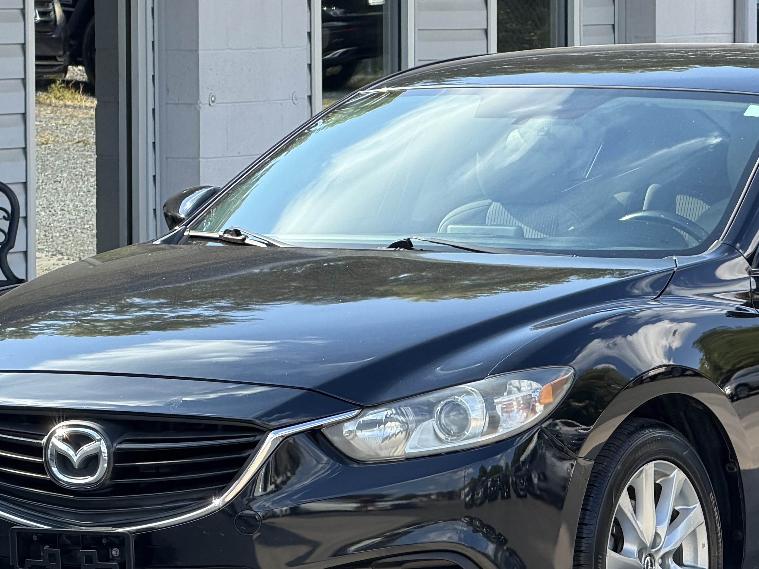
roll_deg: +0.6
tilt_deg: -4.1
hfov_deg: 8.7
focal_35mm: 227
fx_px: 4977
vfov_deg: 6.5
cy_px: 322
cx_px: 610
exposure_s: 1/351
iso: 50
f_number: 2.8
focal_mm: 16.89
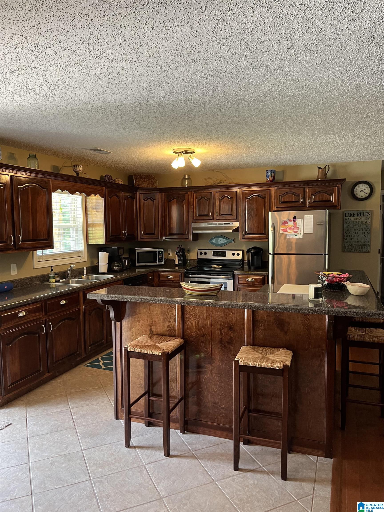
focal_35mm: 26
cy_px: 256
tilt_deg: -4.3
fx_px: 385
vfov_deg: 67.3
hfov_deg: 53.1
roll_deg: +1.3
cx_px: 192
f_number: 1.6
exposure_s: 1/60
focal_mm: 5.1
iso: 160
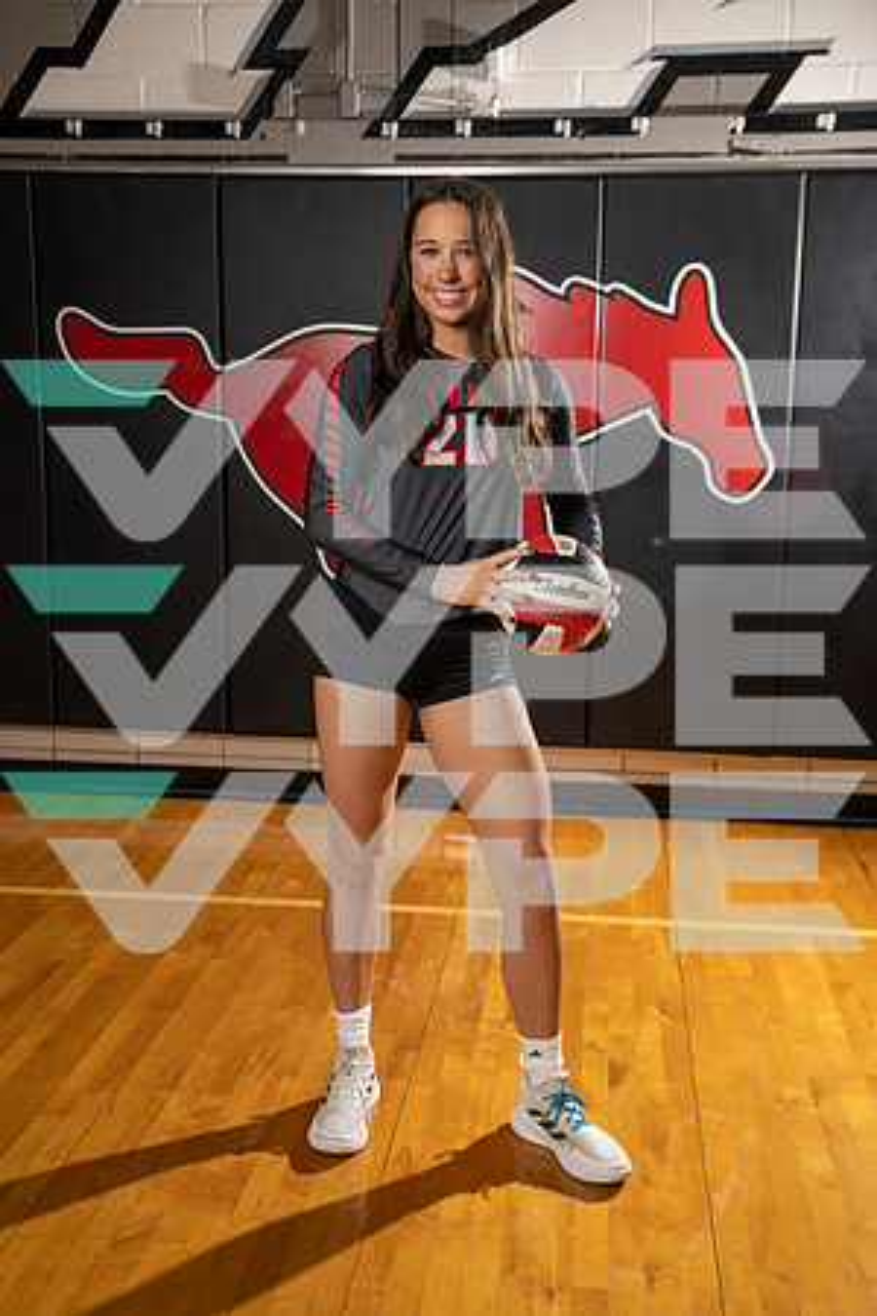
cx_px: 438
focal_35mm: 39
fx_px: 1425
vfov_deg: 49.6
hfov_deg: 34.2
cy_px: 658
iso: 250
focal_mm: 39
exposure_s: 1/250
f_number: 4.5
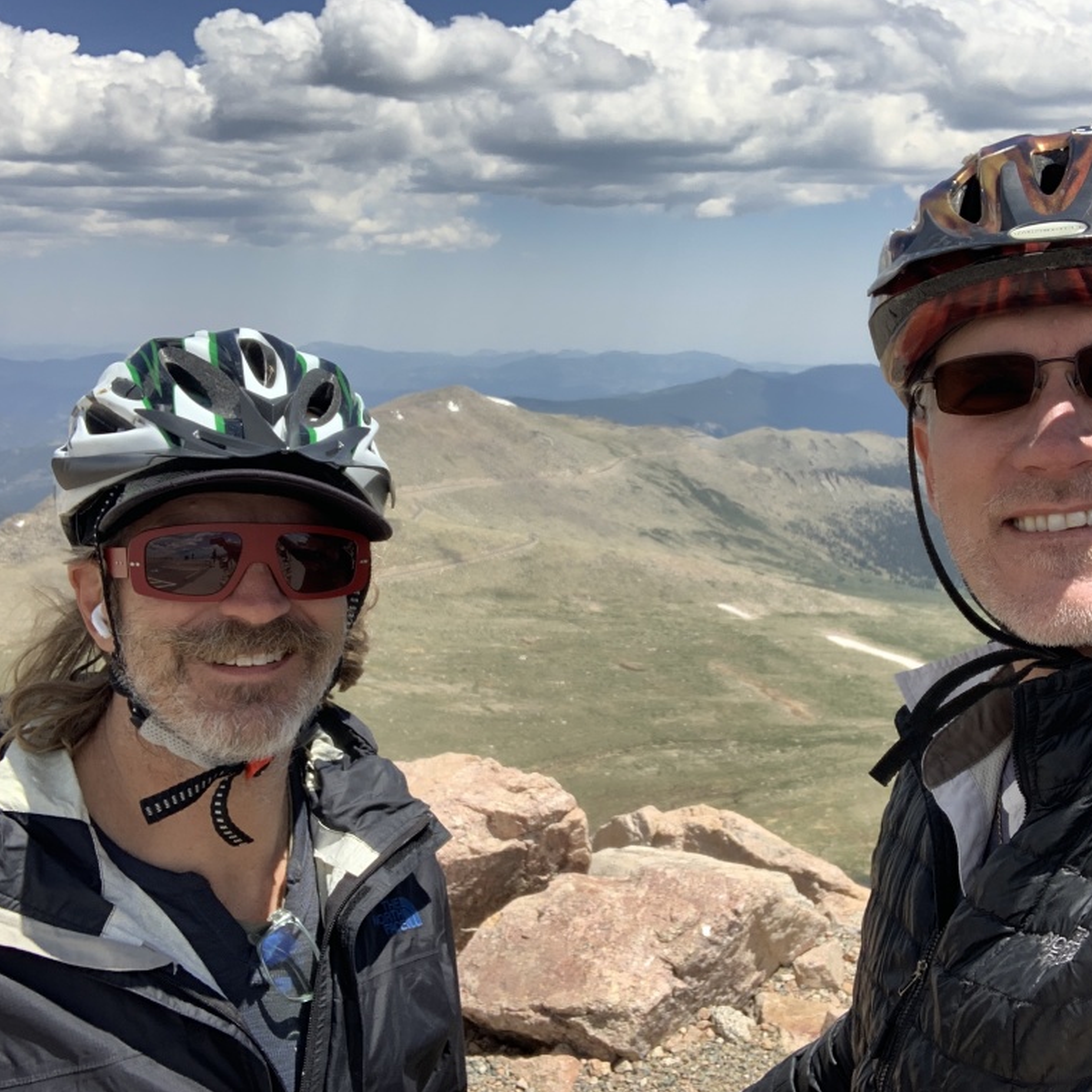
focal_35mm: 38
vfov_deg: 43.9
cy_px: 549
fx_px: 1356
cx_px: 631
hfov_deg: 43.7
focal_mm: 2.87
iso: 16
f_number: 2.2
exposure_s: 1/492
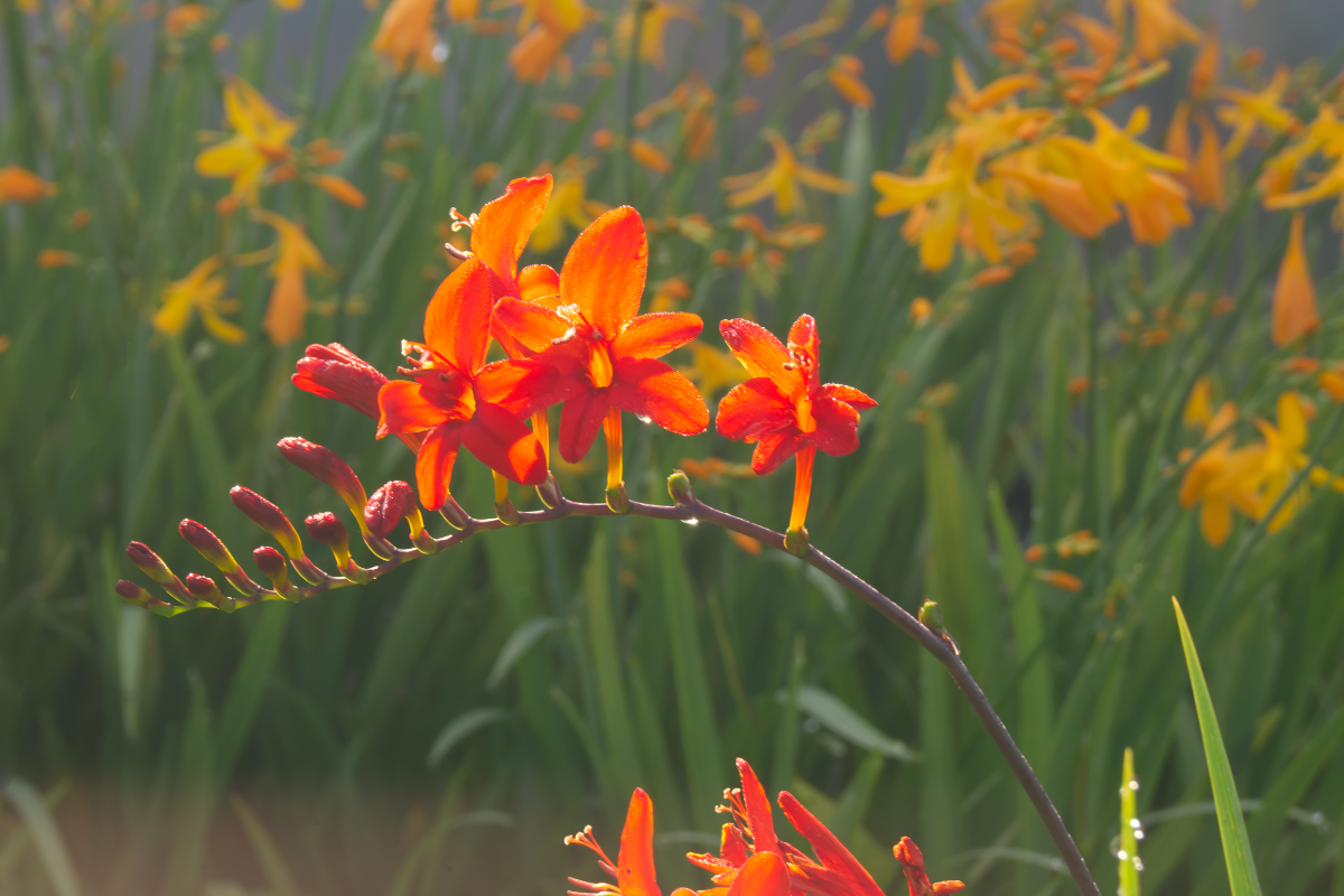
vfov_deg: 16.6
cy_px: 448
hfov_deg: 24.6
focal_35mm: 82
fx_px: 3080
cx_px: 672
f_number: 13
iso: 320
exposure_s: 1/100
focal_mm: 55
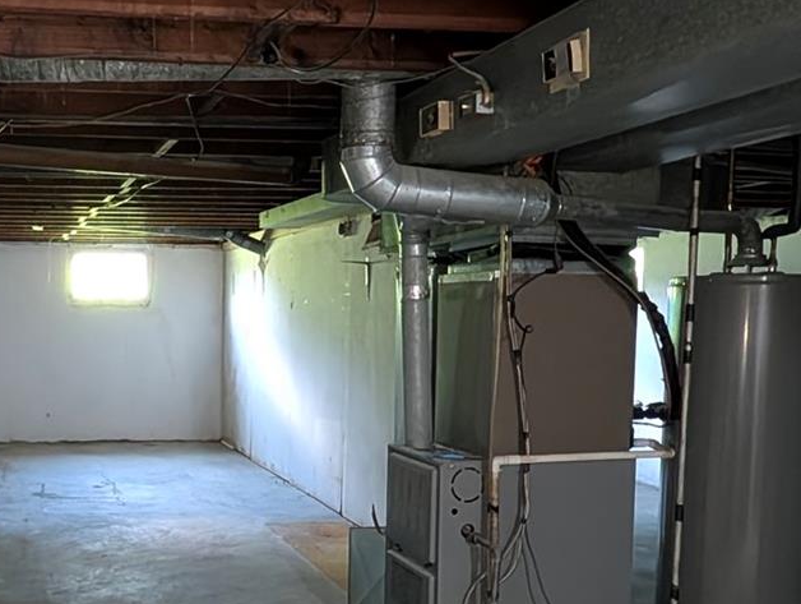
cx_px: 143
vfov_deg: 36.5
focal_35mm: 39
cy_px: 405
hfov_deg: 45.0
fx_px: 904
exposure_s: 1/30.3
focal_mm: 2.02
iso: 975
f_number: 1.7
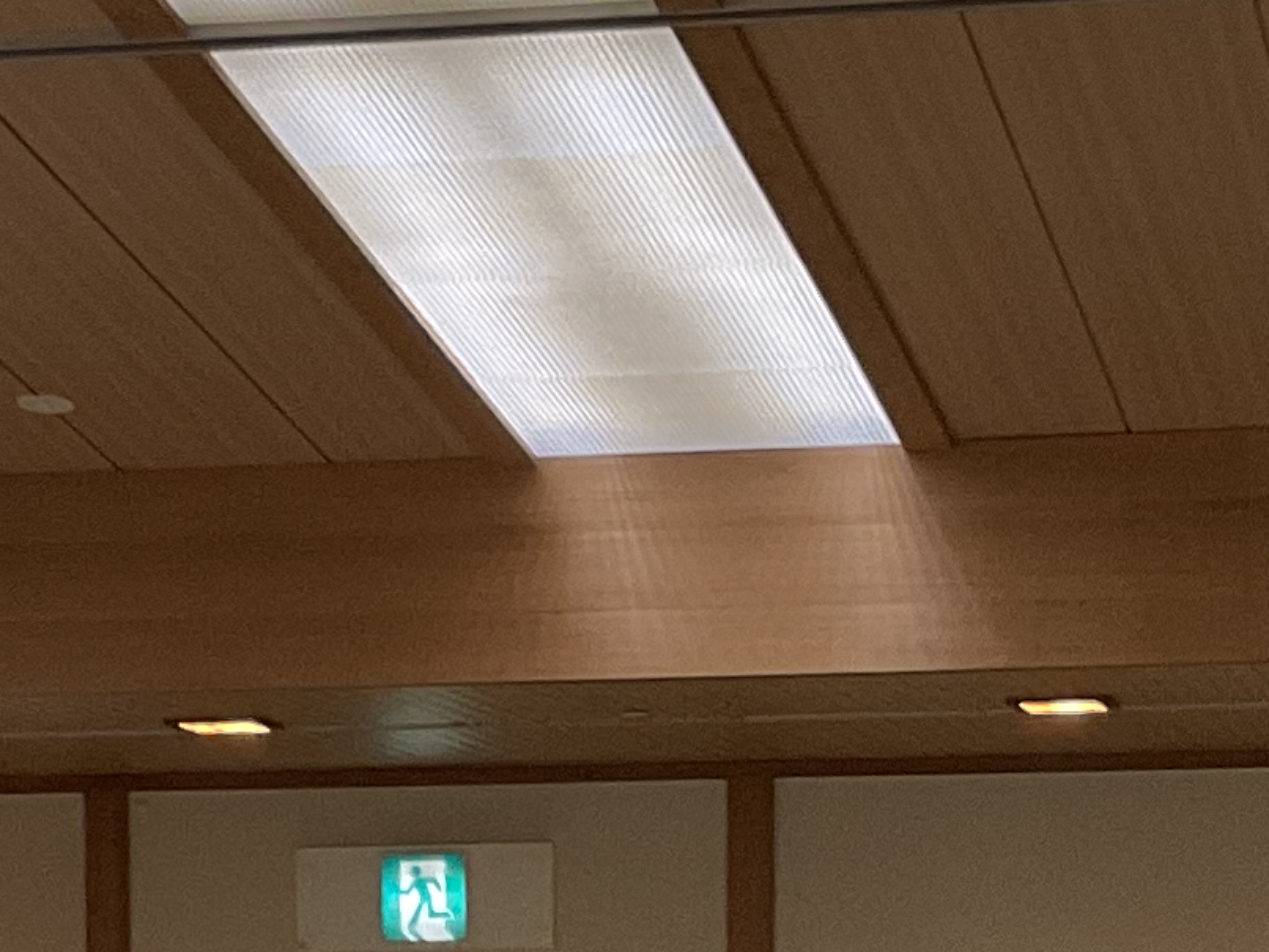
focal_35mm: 145
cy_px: 1666
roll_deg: -0.4
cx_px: 598
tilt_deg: -4.8
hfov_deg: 13.6
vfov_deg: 9.8
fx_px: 5317
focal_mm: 3
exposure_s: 1/60
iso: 100
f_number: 1.8
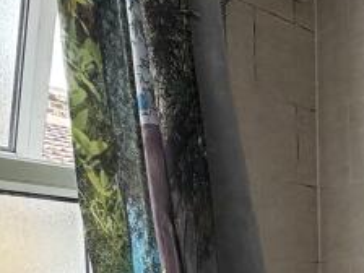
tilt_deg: -4.8
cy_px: 367
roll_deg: +1.1
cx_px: 440
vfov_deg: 20.6
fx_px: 673
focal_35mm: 64
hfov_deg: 26.7
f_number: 2.2
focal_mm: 2.22
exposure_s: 1/118
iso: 320
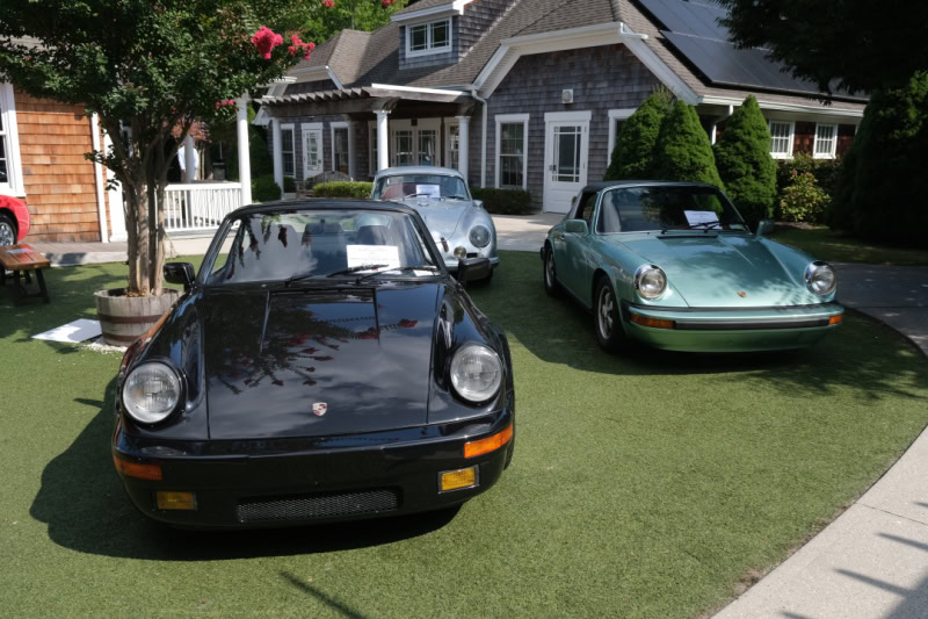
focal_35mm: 29
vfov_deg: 44.9
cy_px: 310
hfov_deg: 63.7
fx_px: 747
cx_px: 464
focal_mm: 19.2
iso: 200
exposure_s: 1/300
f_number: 8
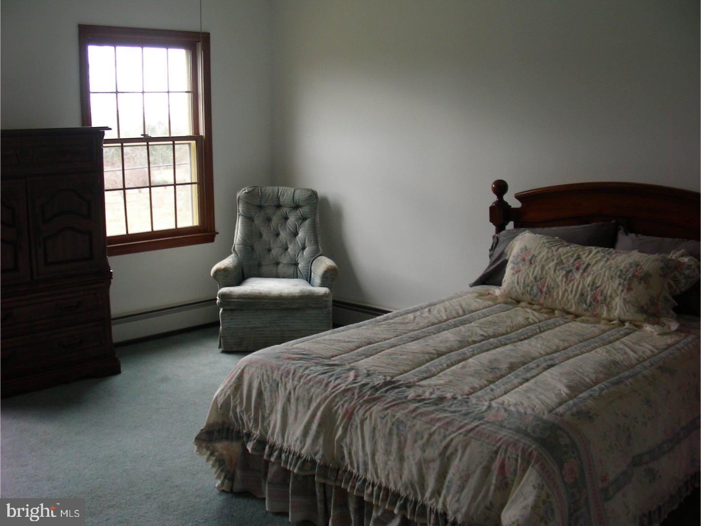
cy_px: 263
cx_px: 350
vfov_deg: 37.7
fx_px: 770
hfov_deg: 49.0
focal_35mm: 38
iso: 50
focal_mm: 6.3
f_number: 3.5
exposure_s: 1/36.8
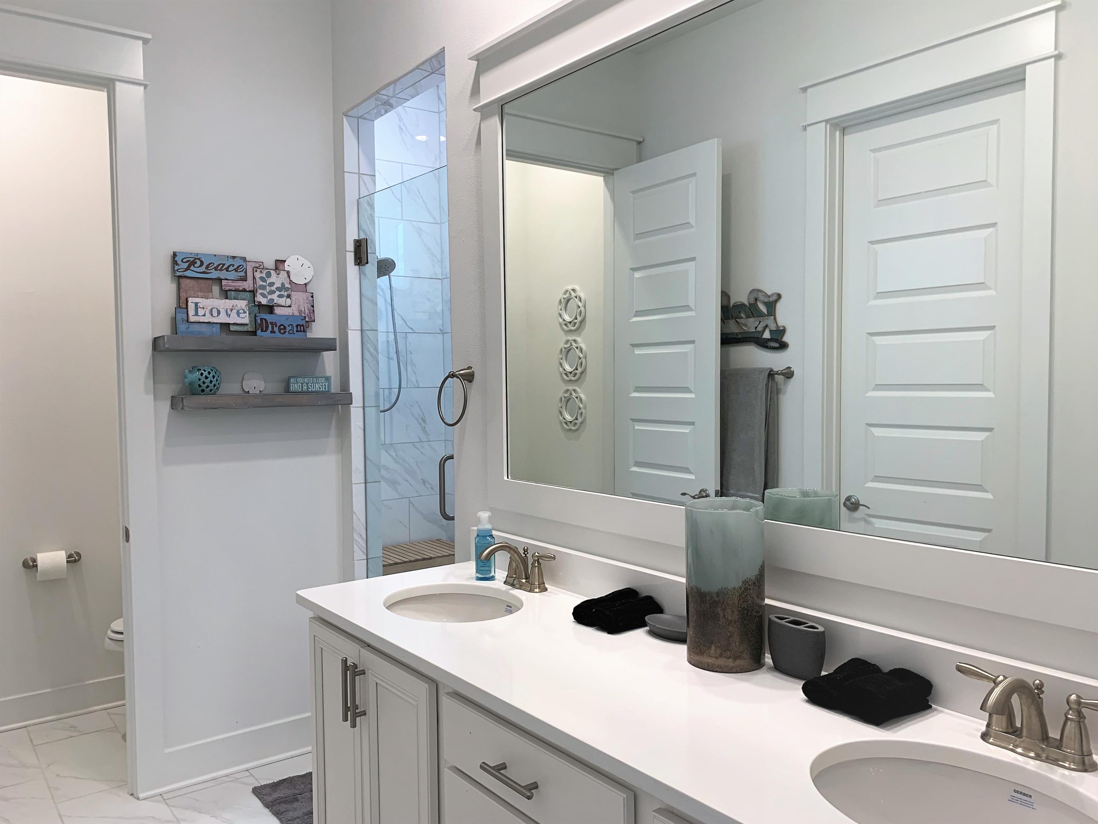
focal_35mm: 26
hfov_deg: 67.3
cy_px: 412
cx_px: 549
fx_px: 825
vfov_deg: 53.1
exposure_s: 1/120
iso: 100
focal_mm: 4.25
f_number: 1.8
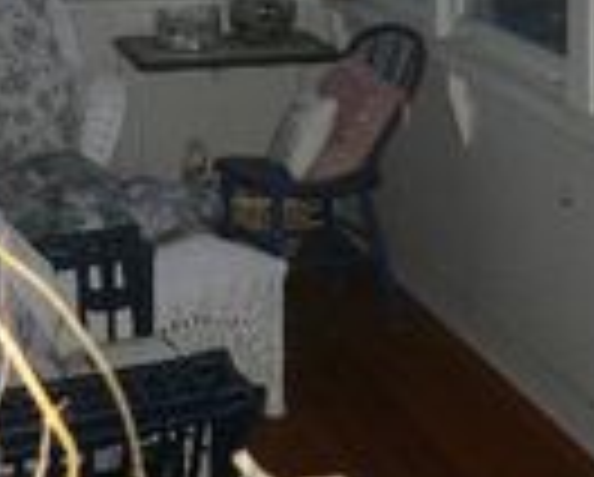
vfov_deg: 15.9
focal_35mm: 95
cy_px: -14
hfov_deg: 20.1
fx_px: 1673
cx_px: 338
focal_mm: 5.8
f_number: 2.8
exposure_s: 1/60
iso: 150
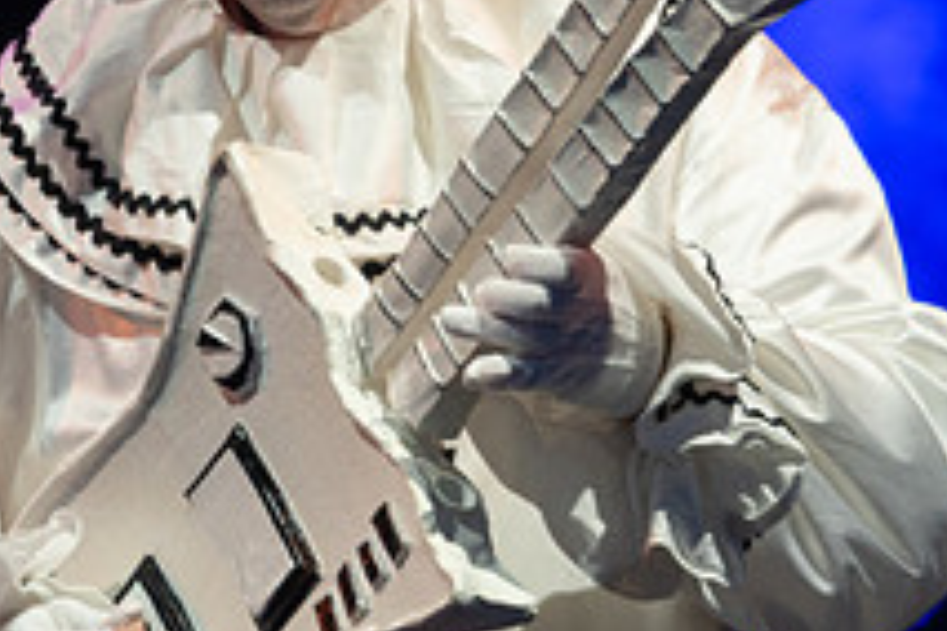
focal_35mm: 2498
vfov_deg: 0.6
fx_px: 65706
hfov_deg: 0.8
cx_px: 682
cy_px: 158
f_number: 6.3
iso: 1000
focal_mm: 600
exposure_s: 1/500
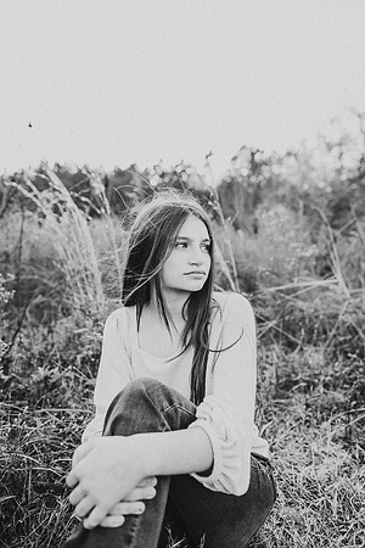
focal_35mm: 24
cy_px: 274
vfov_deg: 73.7
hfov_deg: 53.1
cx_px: 182
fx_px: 365
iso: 200
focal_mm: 24
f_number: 2.5
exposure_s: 1/320
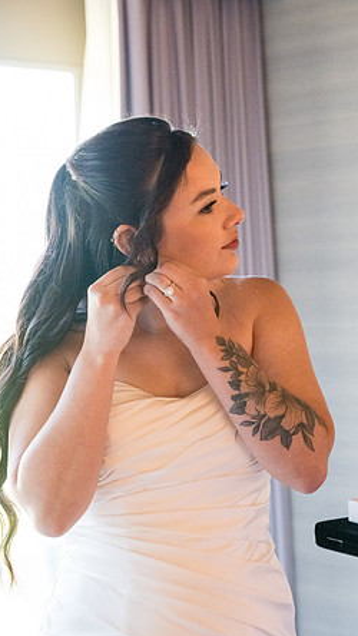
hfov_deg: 13.9
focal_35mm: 87
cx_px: 186
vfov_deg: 24.5
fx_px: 1467
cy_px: 321
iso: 10000
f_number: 4
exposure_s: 1/320
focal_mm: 82
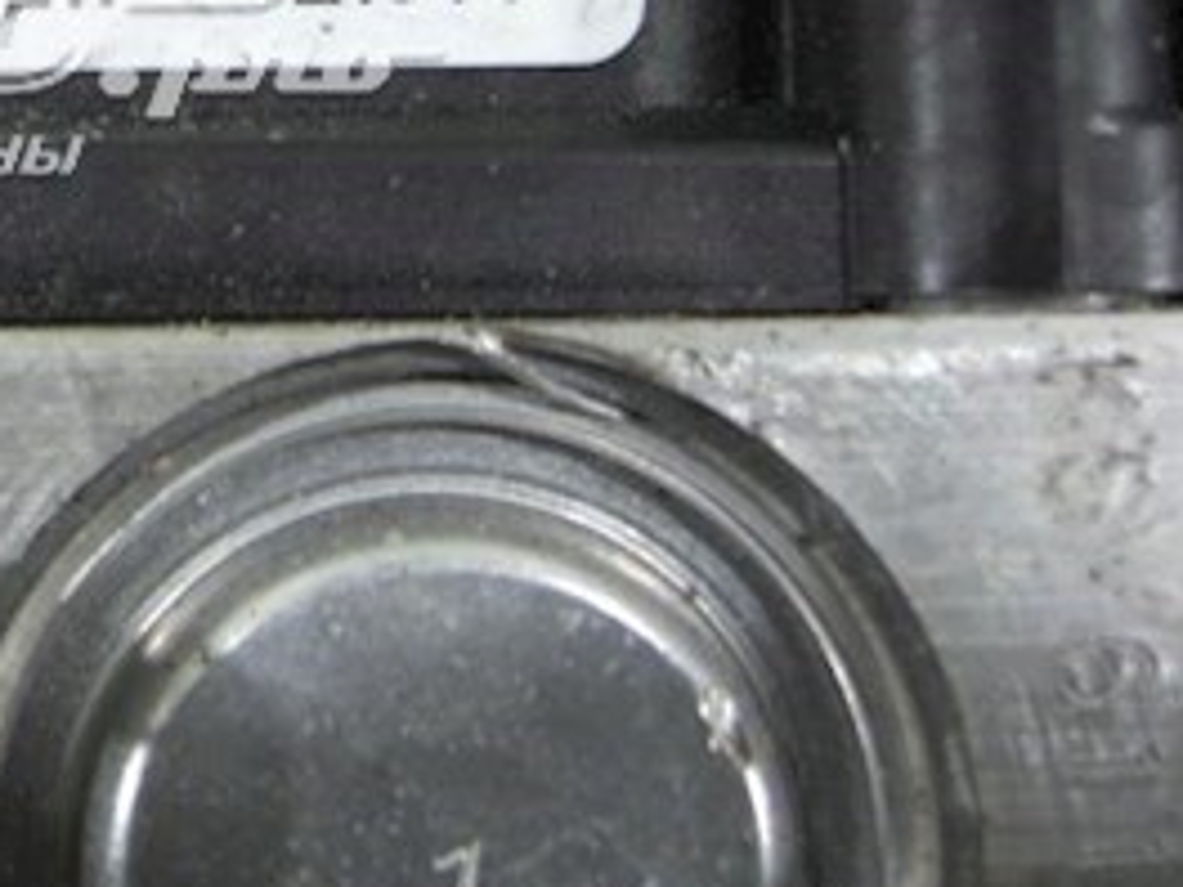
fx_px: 3144
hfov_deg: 20.4
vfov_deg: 15.8
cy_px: 22
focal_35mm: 92
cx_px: -94
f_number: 2.8
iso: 200
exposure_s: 1/15
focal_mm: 7.9
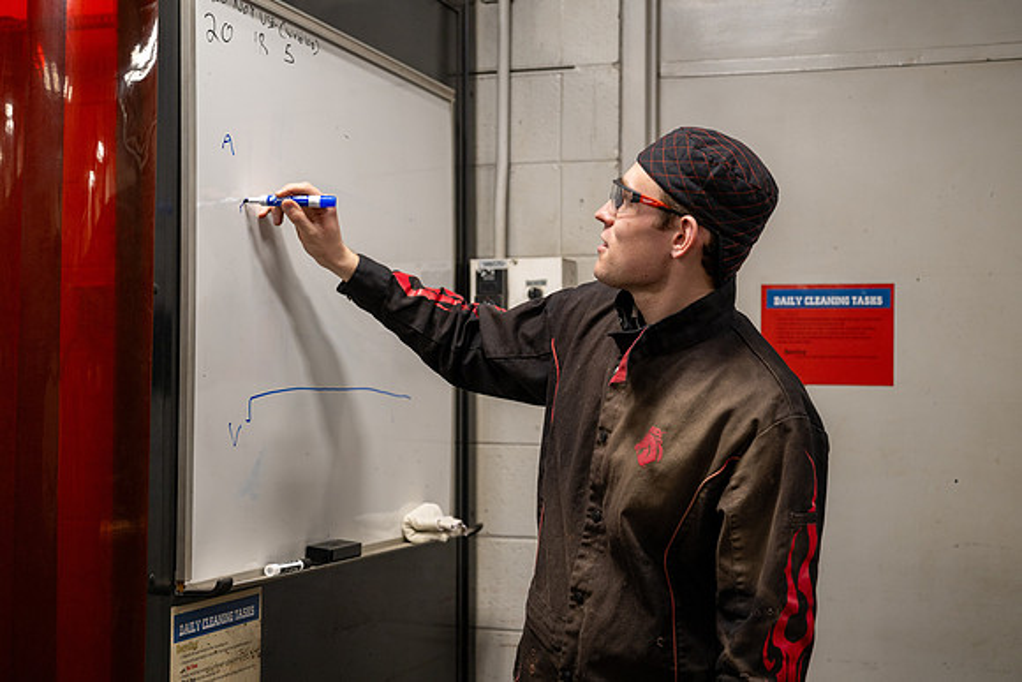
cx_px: 511
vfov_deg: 26.4
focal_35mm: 51
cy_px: 341
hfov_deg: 38.8
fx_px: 1453
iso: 320
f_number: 2.8
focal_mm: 48
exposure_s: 1/200
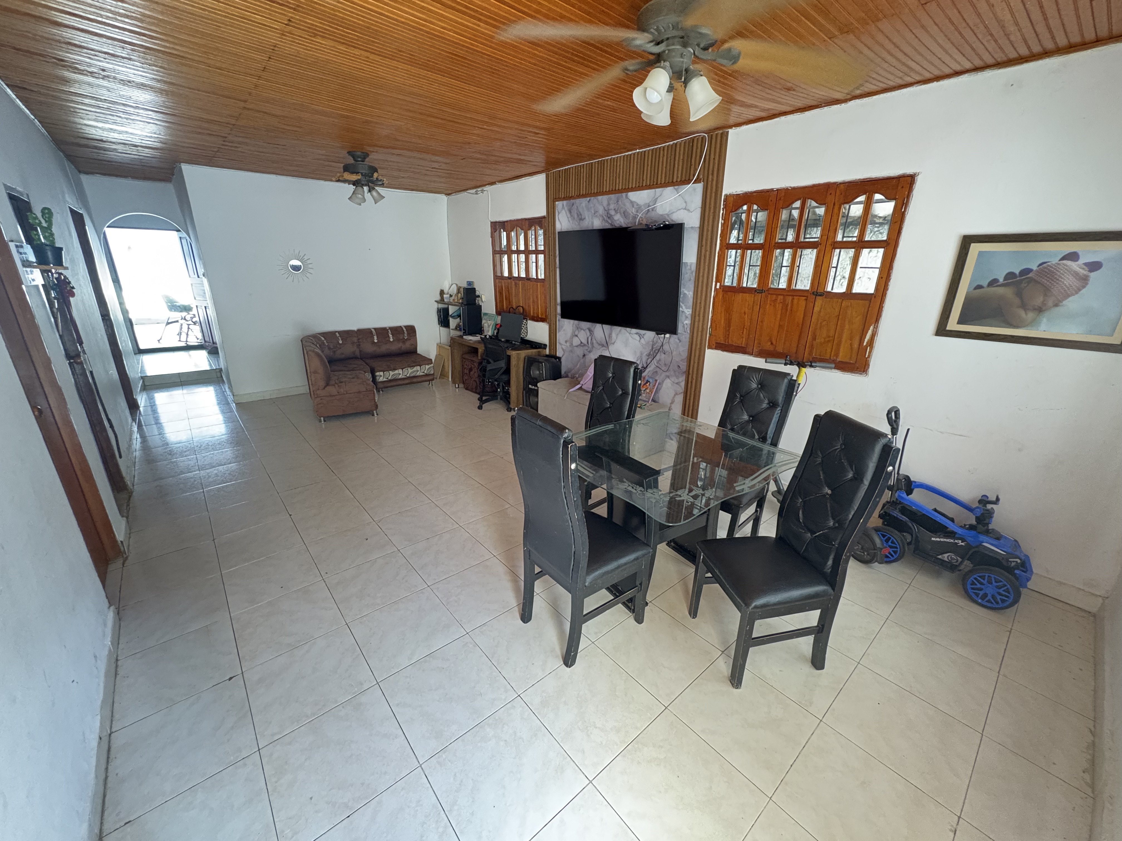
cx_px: 561
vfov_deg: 85.7
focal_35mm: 14
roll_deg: +0.2
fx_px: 454
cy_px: 420
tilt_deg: -18.0
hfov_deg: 102.1
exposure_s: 1/60
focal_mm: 2.22
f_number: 2.2
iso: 800
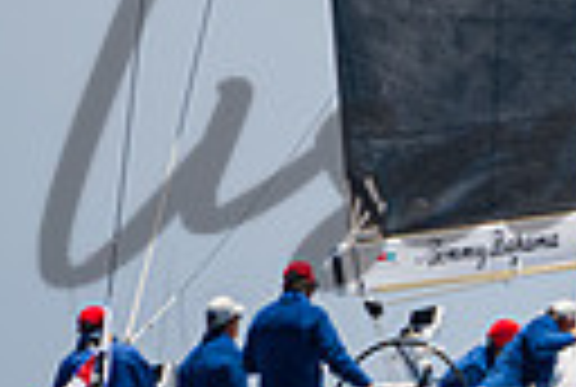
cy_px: 196
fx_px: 33101
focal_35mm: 2064
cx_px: 1065
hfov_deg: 1.0
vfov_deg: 0.7
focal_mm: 400
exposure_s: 1/2500
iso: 500
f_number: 8
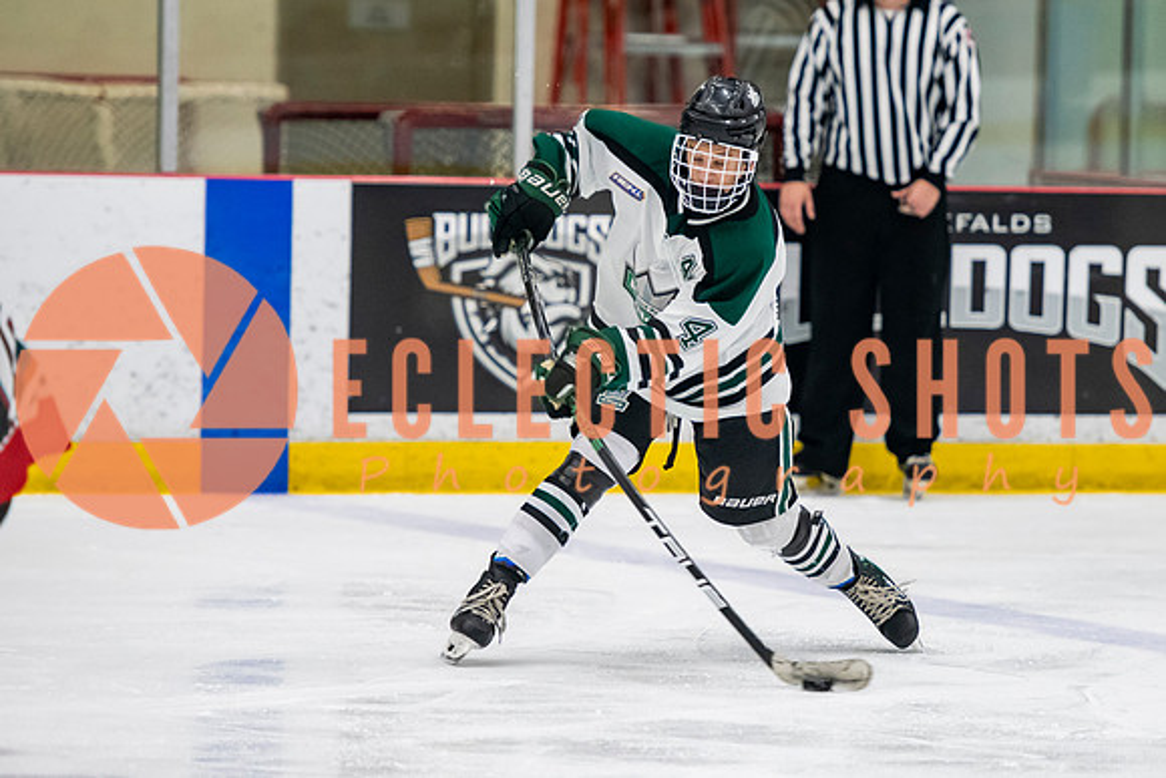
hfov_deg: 7.4
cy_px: 419
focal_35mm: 277
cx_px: 692
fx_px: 8989
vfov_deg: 5.0
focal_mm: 170
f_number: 3.2
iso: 2000
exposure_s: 1/640
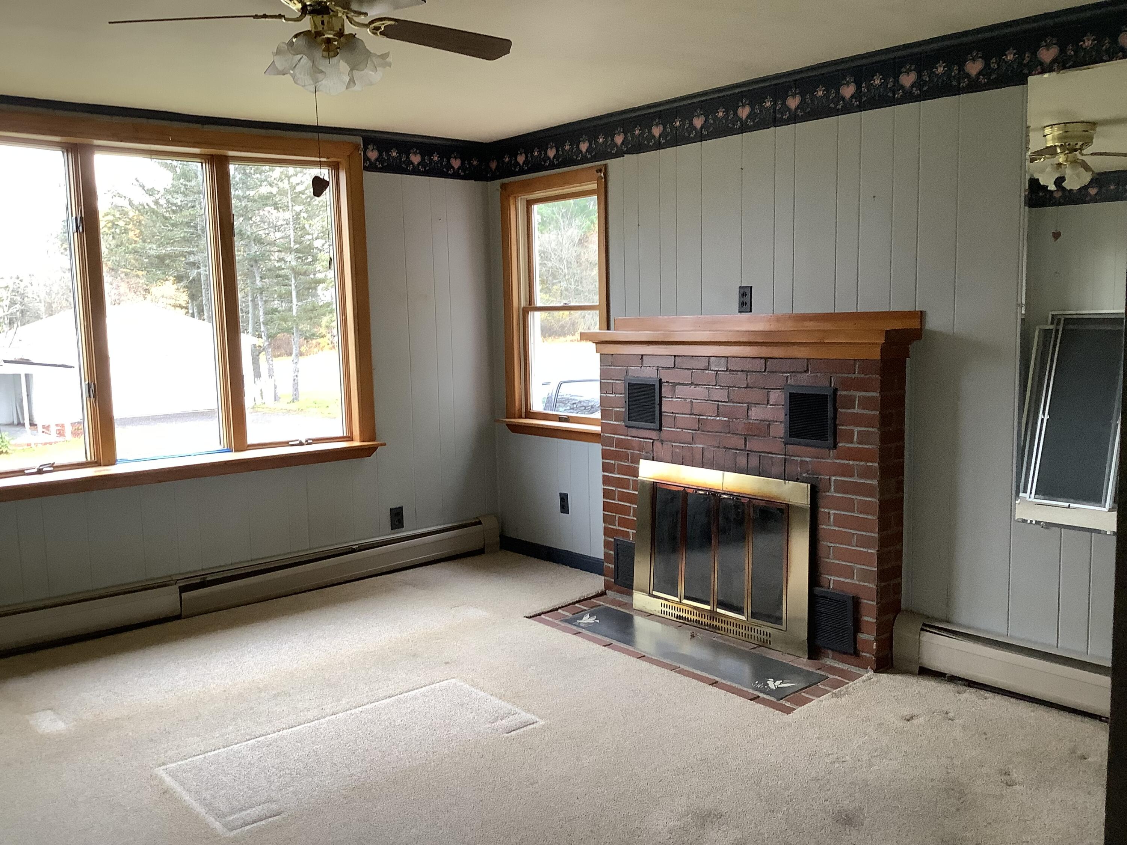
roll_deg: +0.3
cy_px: 422
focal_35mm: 31
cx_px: 564
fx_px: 1009
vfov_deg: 45.4
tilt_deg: -7.7
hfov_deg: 58.4
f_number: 2.4
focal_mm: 3.3
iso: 100
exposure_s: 1/60
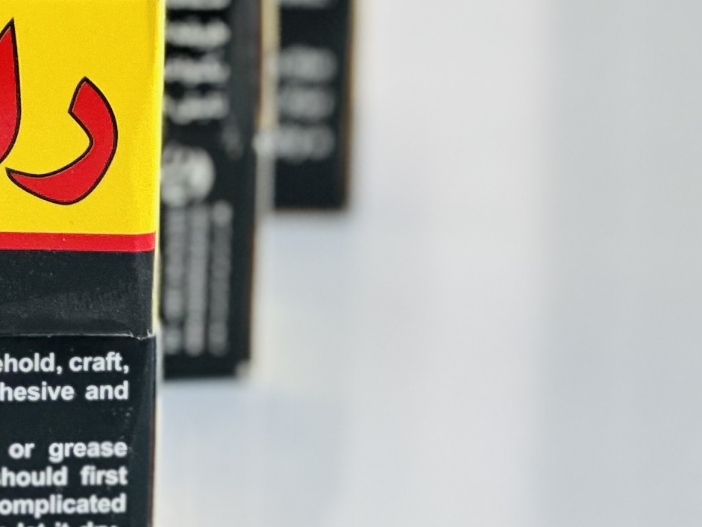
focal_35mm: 330
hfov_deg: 5.9
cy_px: -77
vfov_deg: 4.5
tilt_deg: -15.3
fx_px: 6693
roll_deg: -0.7
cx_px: -422
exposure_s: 1/121
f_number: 2.8
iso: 80
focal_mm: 9
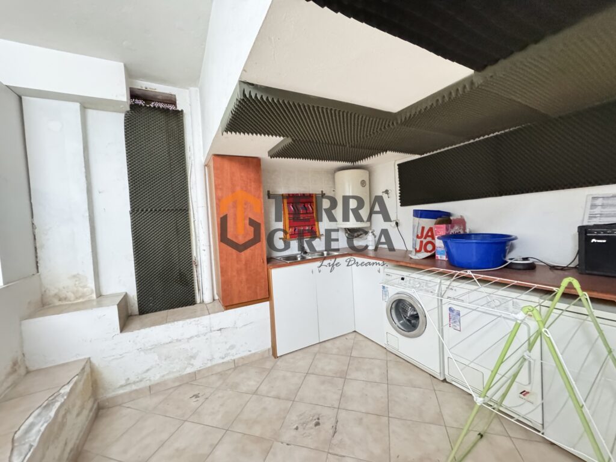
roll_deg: +4.3
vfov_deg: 85.7
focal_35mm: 14
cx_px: 308
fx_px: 249
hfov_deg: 102.1
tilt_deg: -2.5
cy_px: 231
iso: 1250
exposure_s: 1/50
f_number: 2.2
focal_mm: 2.22
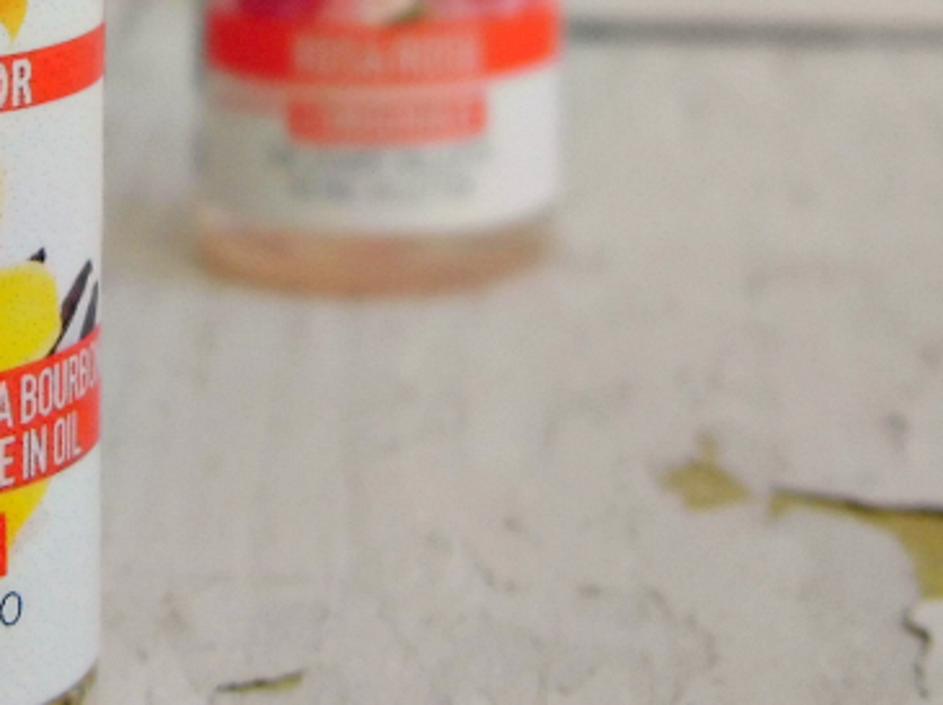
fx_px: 3592
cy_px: -23
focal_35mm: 132
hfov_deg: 14.9
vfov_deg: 11.1
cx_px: 251
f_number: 3.4
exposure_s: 1/250
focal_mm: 8.3
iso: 100
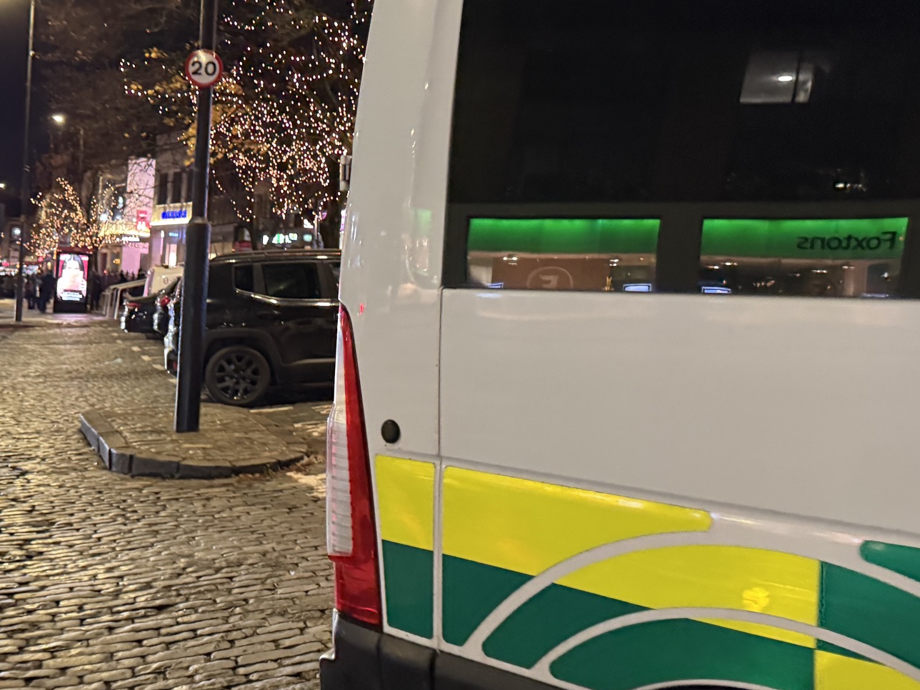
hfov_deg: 45.6
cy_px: 281
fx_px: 1090
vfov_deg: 35.0
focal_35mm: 41
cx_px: 388
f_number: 1.78
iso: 800
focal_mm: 6.76
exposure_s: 1/32
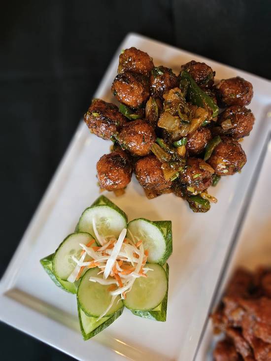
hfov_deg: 58.9
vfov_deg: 73.9
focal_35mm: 23
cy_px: 180
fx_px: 240
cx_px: 136
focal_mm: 6.3
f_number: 1.7
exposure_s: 1/30
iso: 500
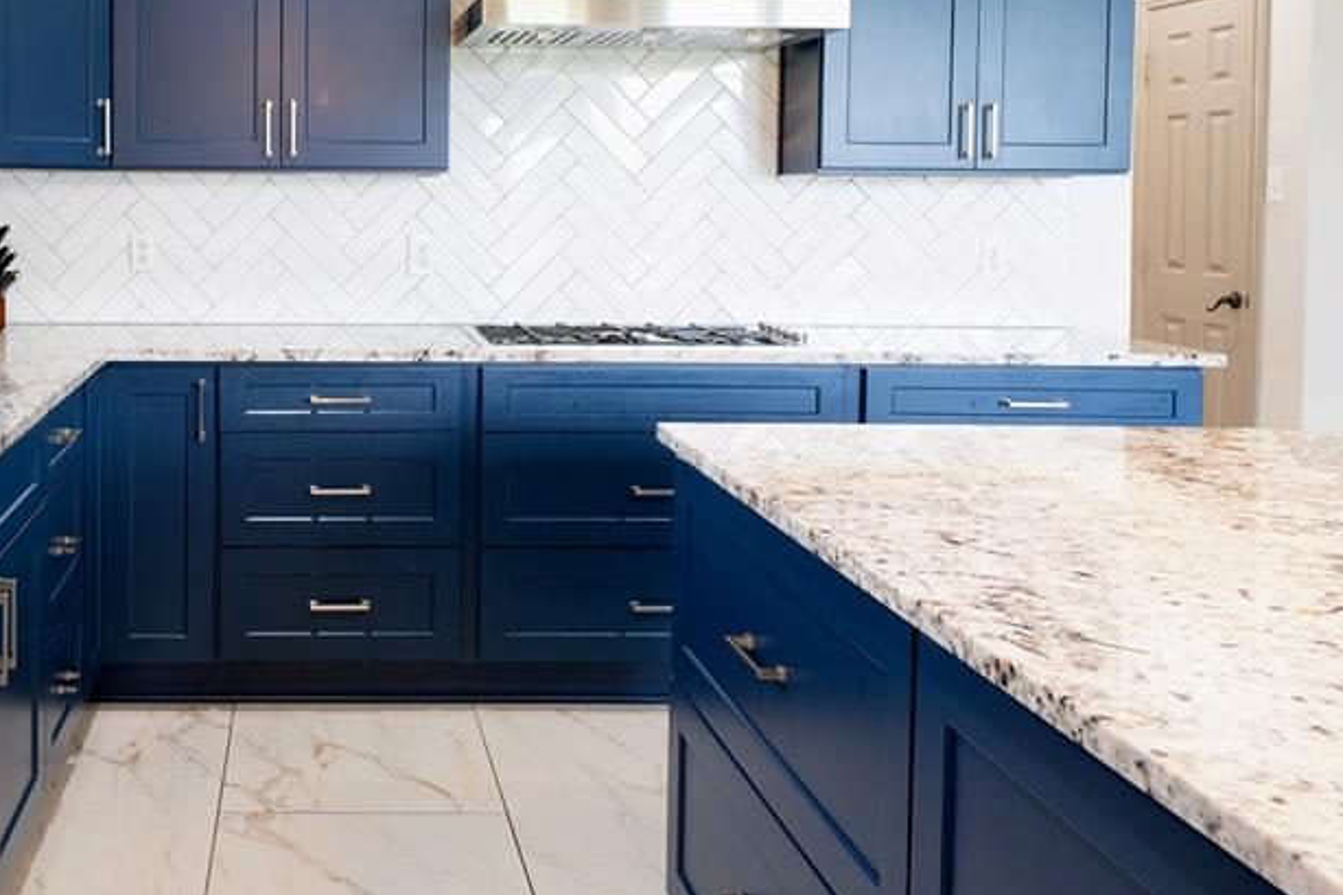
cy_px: 249
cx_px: 346
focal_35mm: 35
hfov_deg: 52.2
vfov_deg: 37.1
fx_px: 1305
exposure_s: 1/10
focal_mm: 14
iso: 250
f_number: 5
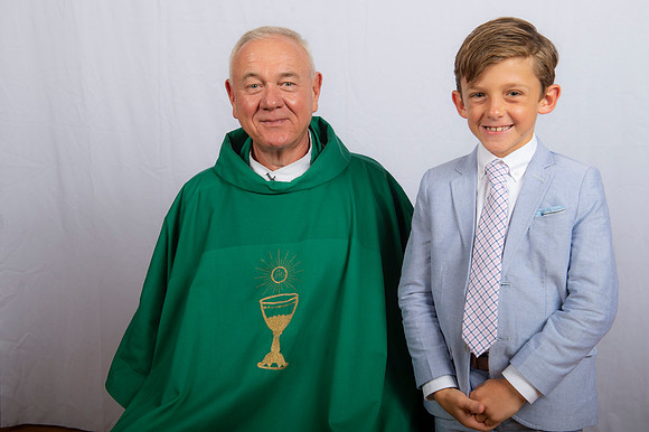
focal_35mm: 48
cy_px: 216
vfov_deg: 28.0
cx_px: 324
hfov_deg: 41.1
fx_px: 865
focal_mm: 48
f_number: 8
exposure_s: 1/200
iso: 320
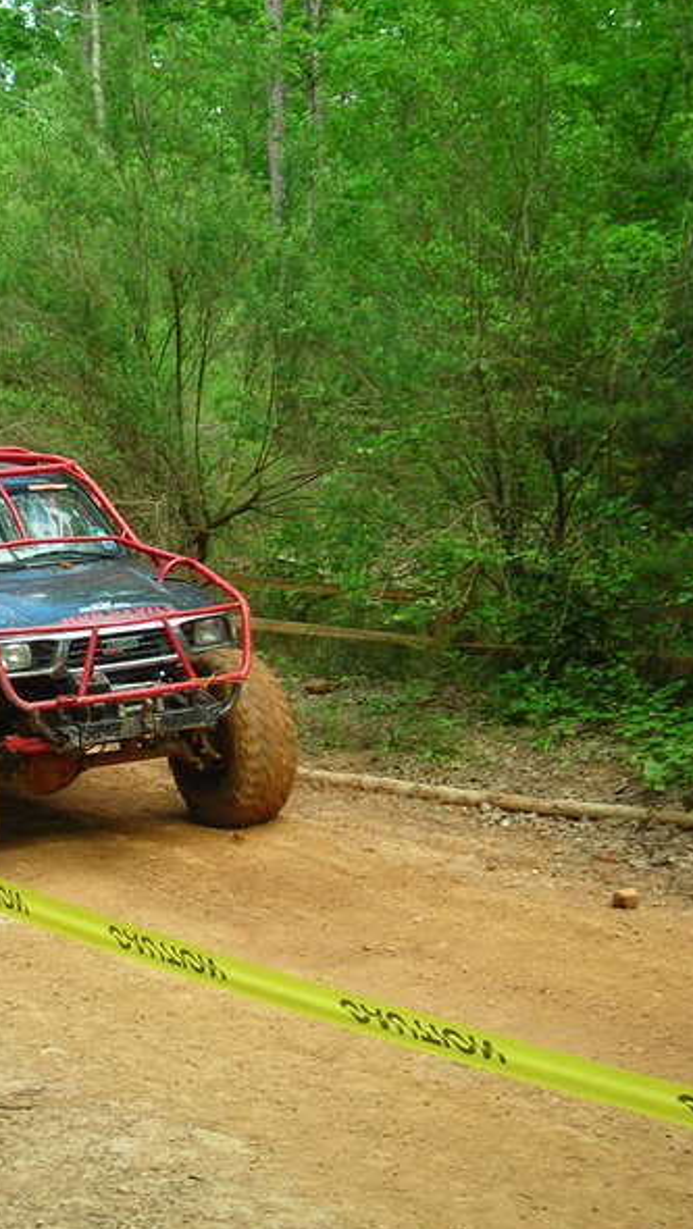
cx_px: 117
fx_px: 1827
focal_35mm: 56
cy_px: 616
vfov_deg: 37.2
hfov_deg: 21.2
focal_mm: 6.3
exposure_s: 1/128
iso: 100
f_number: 3.2
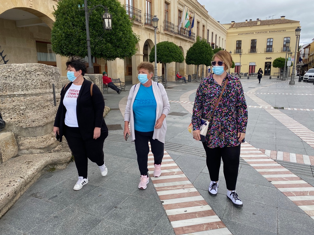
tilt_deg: -12.7
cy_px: 118
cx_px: 157
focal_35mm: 26
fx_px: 236
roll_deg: -2.2
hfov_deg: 67.3
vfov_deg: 53.1
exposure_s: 1/762
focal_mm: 4.25
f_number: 1.8
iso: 32
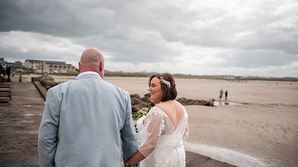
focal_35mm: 37
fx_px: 292
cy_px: 94
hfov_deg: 54.0
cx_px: 150
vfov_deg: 31.9
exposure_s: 1/8000
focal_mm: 35
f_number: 1.8
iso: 100
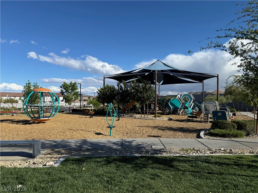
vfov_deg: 56.8
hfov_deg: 71.6
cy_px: 96
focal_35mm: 24
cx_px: 129
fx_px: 179
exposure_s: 1/6173
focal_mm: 6.76
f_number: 1.78
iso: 80
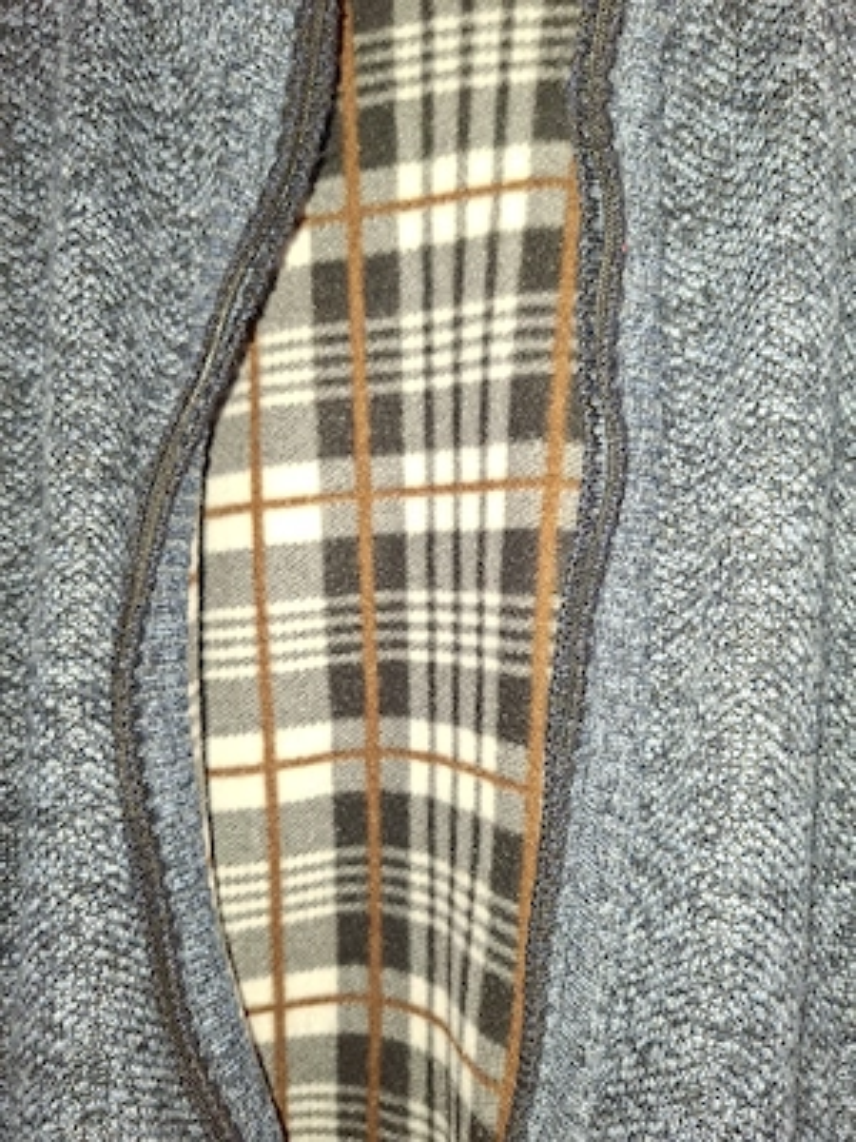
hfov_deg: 58.9
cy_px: 571
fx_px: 758
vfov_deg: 73.9
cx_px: 428
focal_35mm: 23
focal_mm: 5.54
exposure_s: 1/60.2
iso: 200
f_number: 1.8
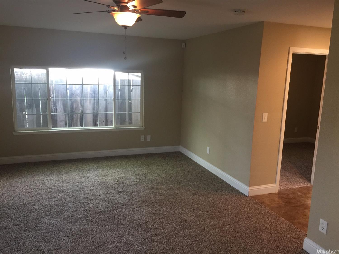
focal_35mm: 29
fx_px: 284
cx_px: 170
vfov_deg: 48.2
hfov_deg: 61.7
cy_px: 127
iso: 64
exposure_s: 1/15
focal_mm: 4.15
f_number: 2.2
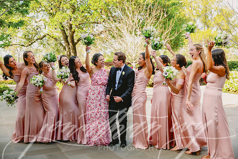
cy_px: 80
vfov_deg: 31.2
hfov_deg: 45.4
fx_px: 284
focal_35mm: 43
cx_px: 119
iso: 200
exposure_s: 1/500
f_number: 2.8
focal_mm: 43
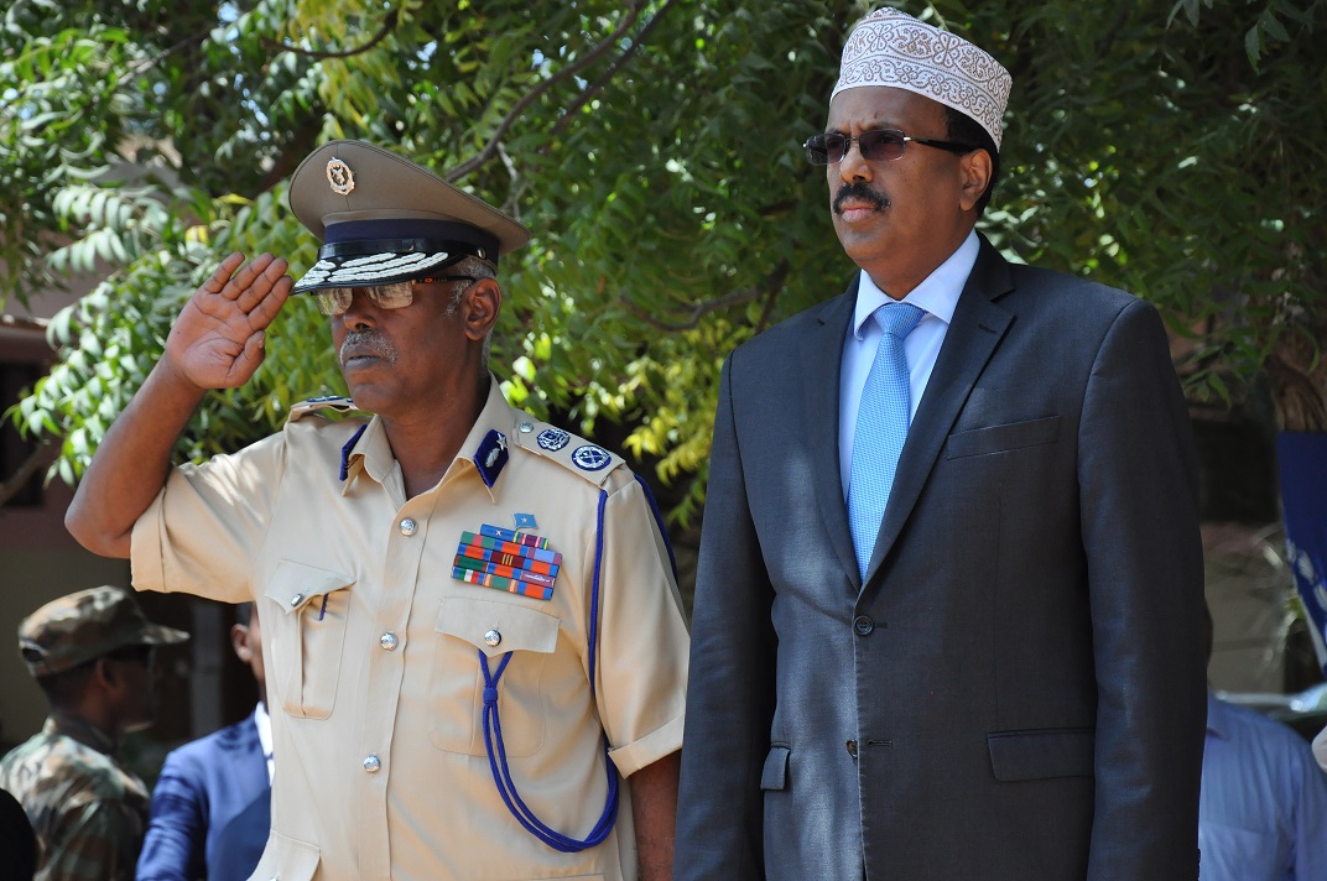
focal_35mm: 158
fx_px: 5799
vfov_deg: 8.7
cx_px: 664
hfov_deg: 13.1
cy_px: 440
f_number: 7.1
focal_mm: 105
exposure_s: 1/800
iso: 800
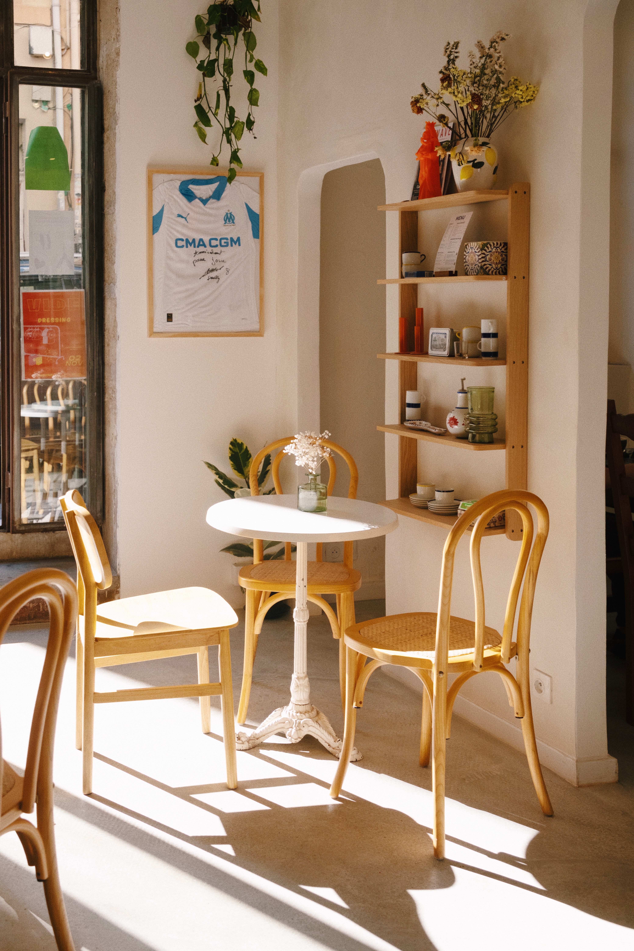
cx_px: 317
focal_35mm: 41
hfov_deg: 32.6
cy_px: 476
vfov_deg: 47.4
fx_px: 1083
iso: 800
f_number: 3.2
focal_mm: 27
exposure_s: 1/2700
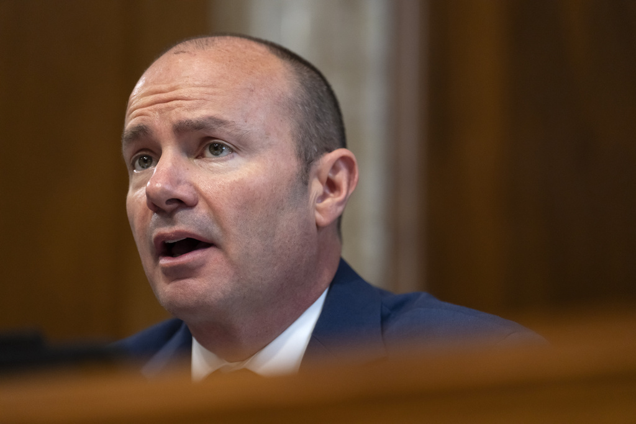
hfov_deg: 14.2
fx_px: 2562
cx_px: 318
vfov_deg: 9.5
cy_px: 212
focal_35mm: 145
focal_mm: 145
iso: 4000
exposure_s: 1/640
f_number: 2.8
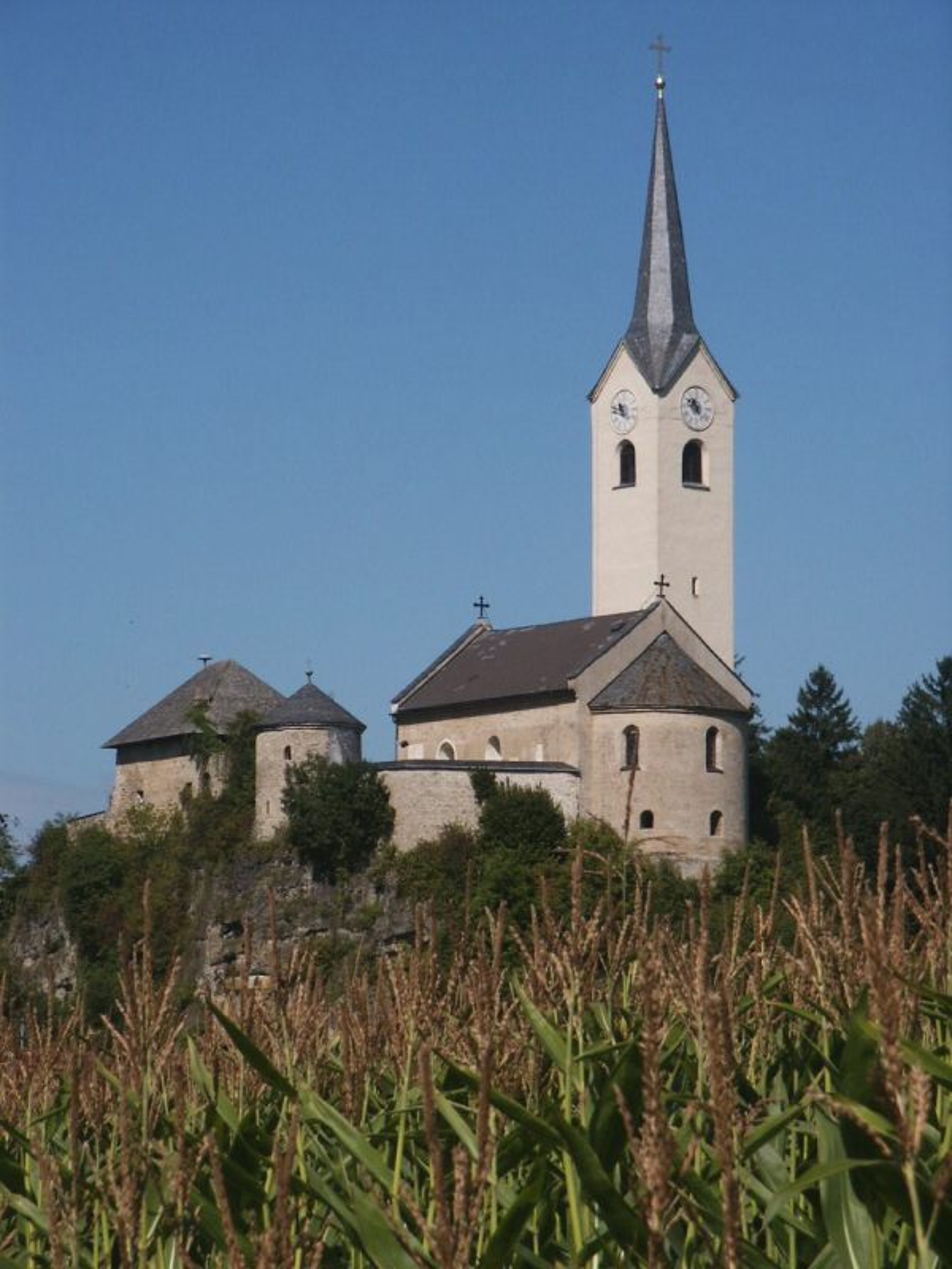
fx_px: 5097
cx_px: 476
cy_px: 634
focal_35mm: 139
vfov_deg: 14.2
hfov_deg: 10.7
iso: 64
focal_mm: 28.23
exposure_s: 1/350
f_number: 8
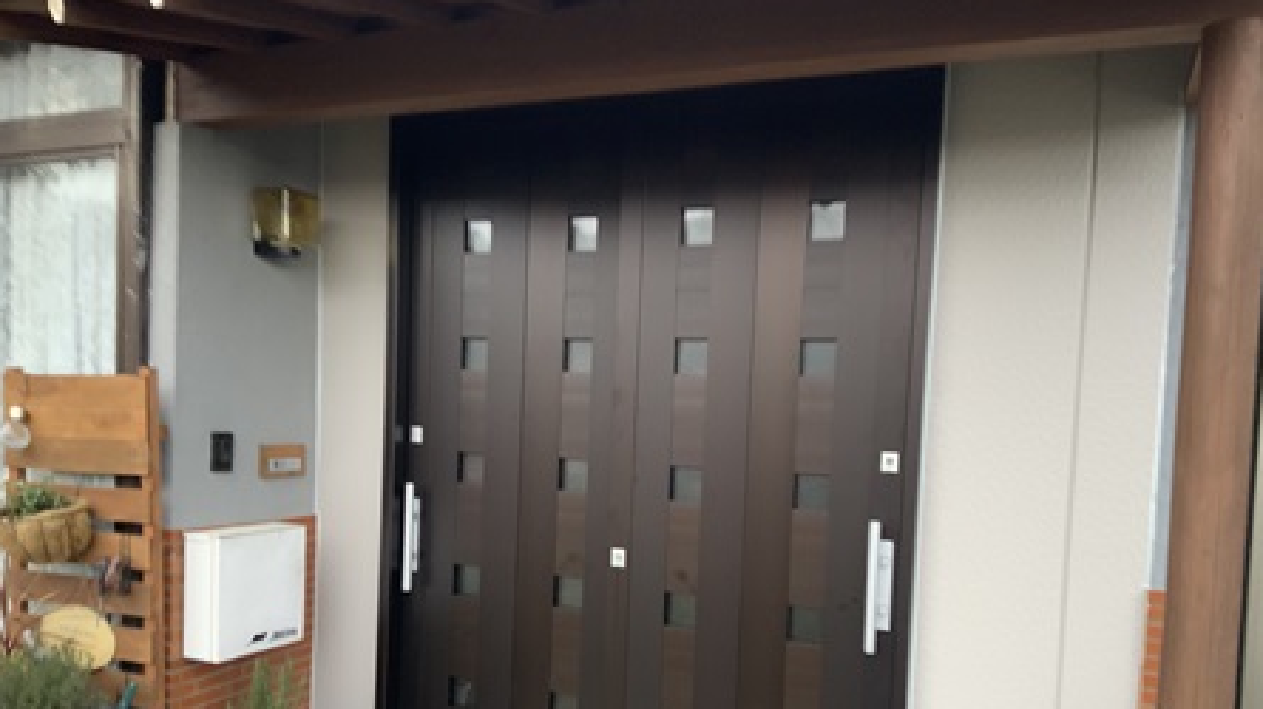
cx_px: 633
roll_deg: -1.5
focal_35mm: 32
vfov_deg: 36.3
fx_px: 1071
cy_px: 474
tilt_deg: -5.3
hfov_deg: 61.0
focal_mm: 3
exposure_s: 1/60
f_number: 1.8
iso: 80
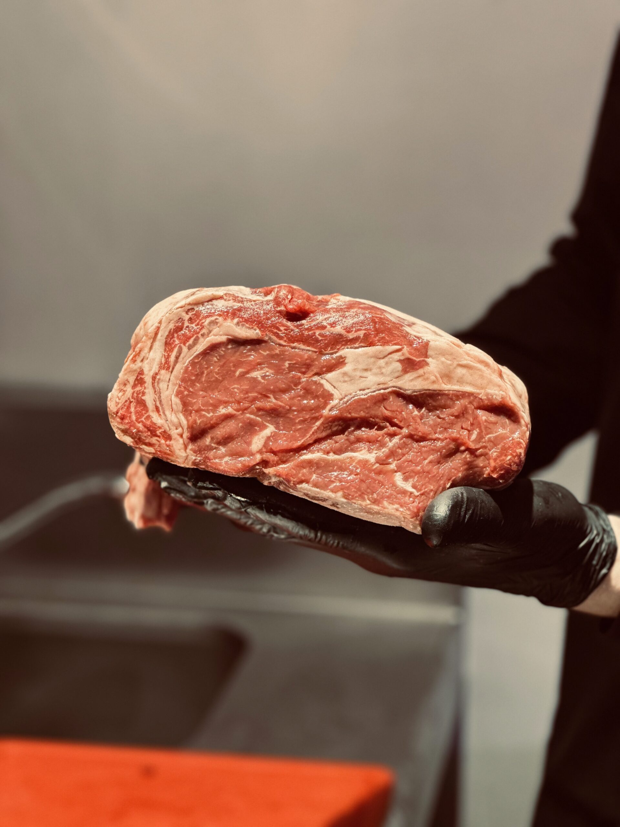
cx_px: 310
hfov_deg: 19.1
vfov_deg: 25.3
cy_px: 414
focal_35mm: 77
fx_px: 1839
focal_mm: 9
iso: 160
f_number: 2.8
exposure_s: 1/33
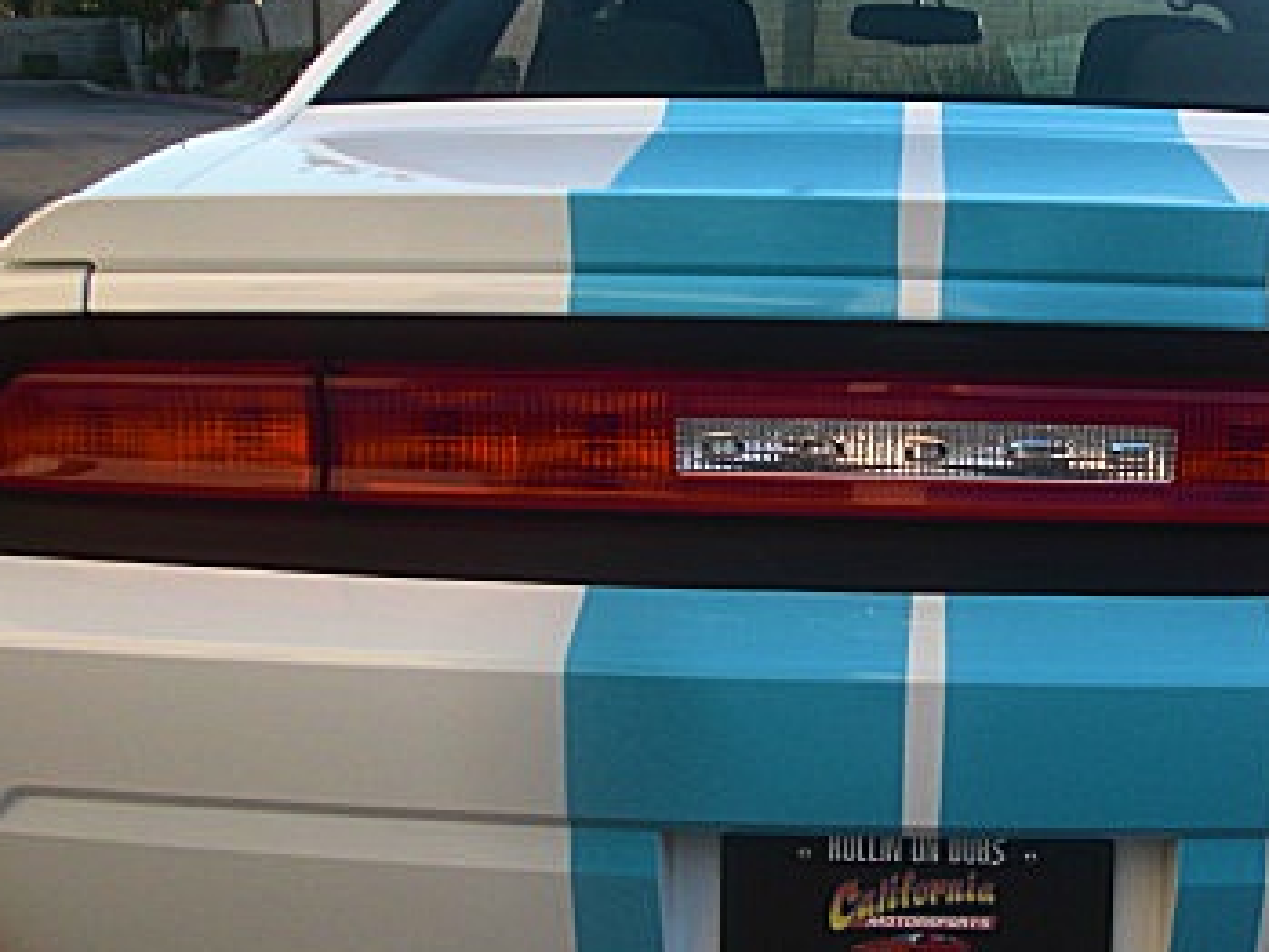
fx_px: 2420
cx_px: 931
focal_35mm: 66
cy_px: 531
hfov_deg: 29.0
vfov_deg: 22.3
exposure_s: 1/160
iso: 50
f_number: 2.8
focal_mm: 6.3
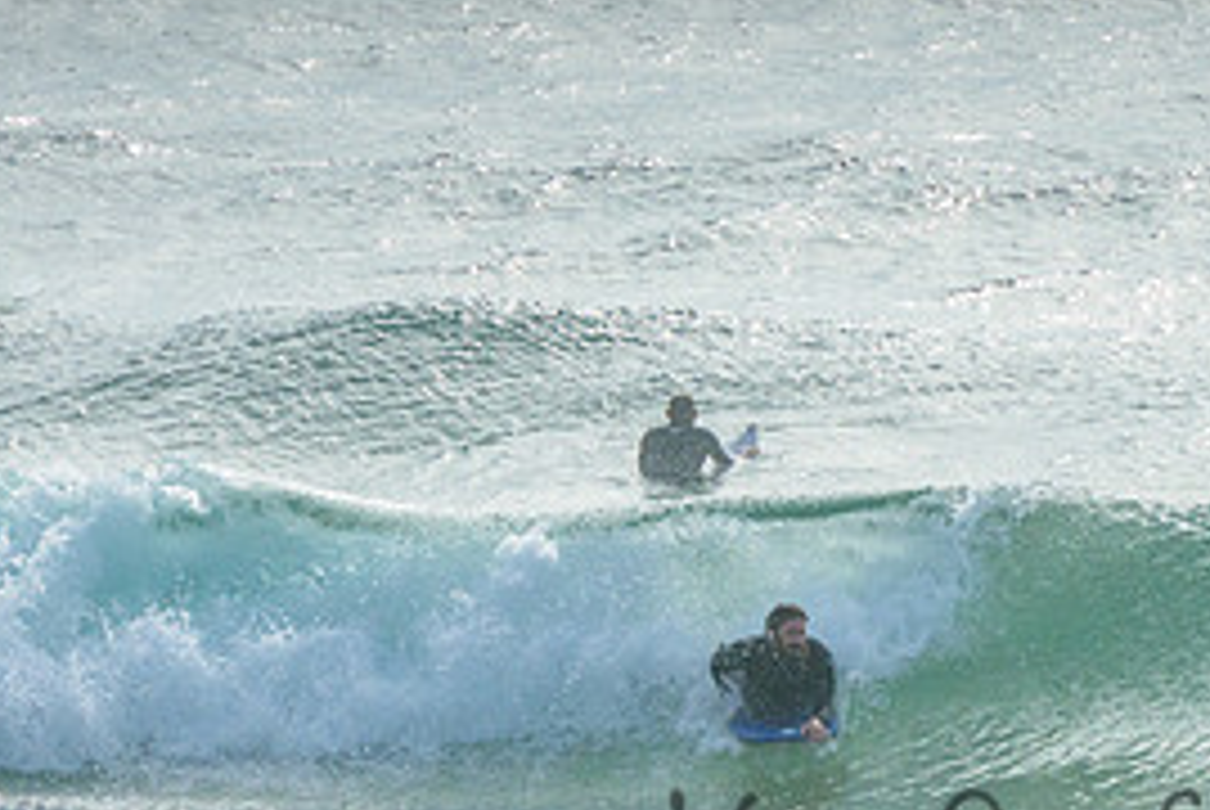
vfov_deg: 1.3
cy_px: 728
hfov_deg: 2.0
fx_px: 35531
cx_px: 839
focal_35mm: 1056
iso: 500
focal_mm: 400
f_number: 16
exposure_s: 1/1600
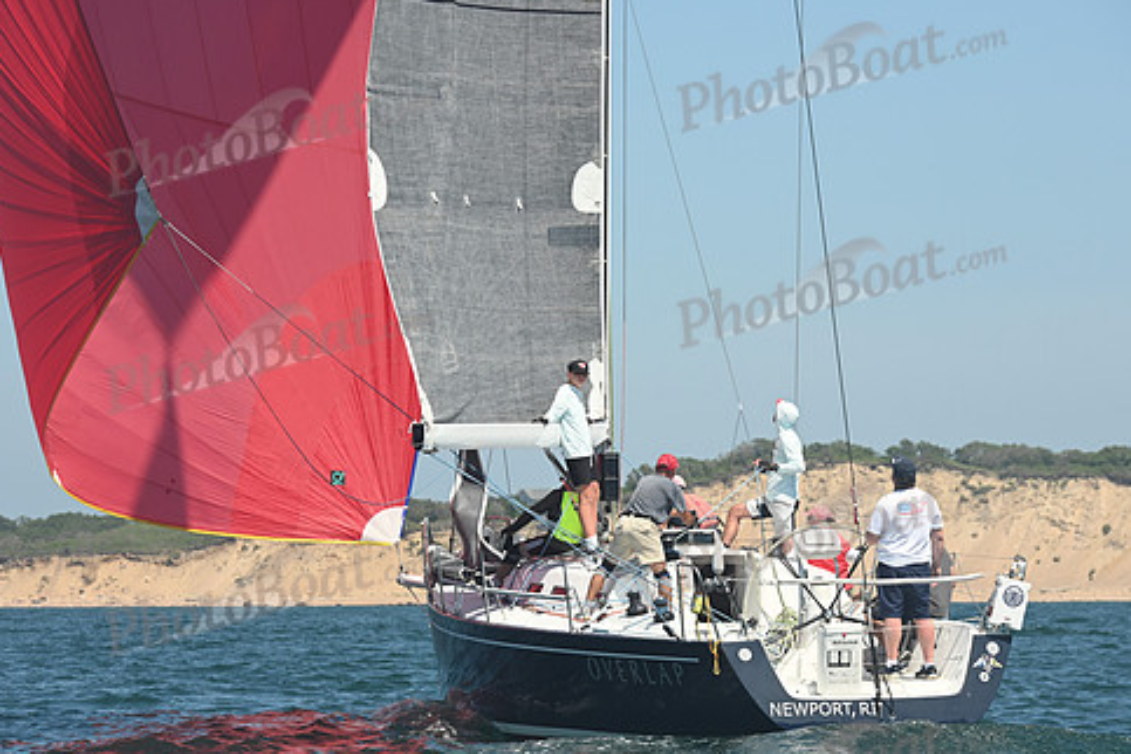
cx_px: 557
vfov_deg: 6.7
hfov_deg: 10.1
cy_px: 441
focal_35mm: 204
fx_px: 6408
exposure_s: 1/1000
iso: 320
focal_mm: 170
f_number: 8
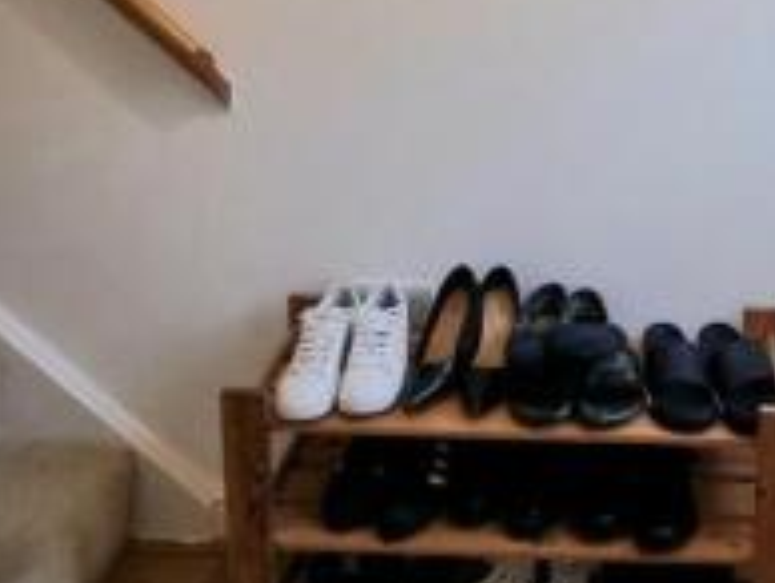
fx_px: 874
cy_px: -114
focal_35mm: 39
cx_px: 621
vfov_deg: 31.1
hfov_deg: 45.4
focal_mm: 2.2
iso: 125
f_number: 2.2
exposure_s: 1/60.2
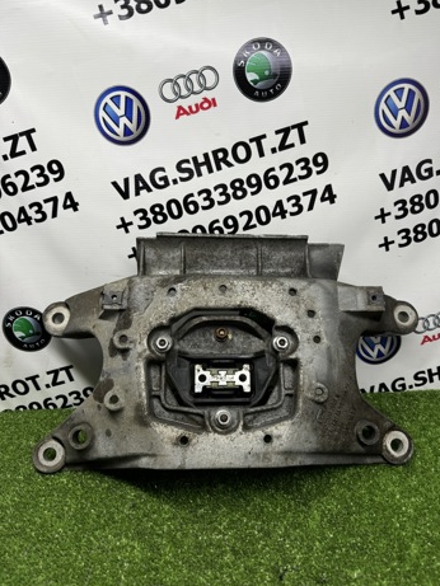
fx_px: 424
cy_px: 297
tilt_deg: -18.7
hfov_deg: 54.9
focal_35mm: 25
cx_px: 228
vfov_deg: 69.4
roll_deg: +0.8
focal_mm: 6.76
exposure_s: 1/136
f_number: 1.78
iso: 50
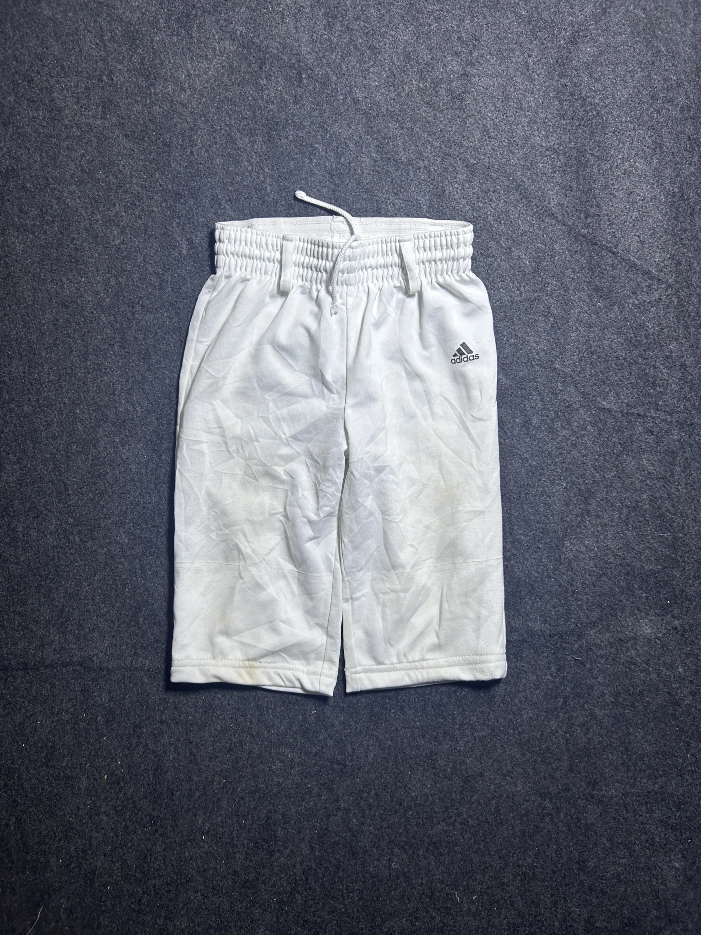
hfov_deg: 53.1
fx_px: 702
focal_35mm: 26
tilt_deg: -66.7
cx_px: 350
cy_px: 468
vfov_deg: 67.3
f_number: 1.5
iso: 100
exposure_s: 1/50
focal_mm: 5.7
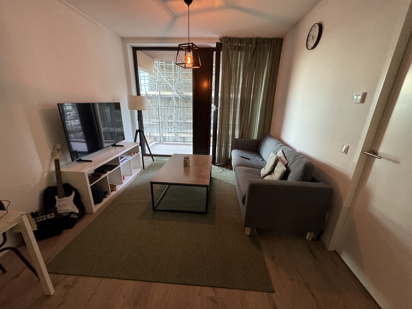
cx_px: 206
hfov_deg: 102.1
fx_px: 167
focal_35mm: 14
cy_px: 154
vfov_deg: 85.7
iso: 640
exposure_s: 1/60
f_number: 2.2
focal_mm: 2.22
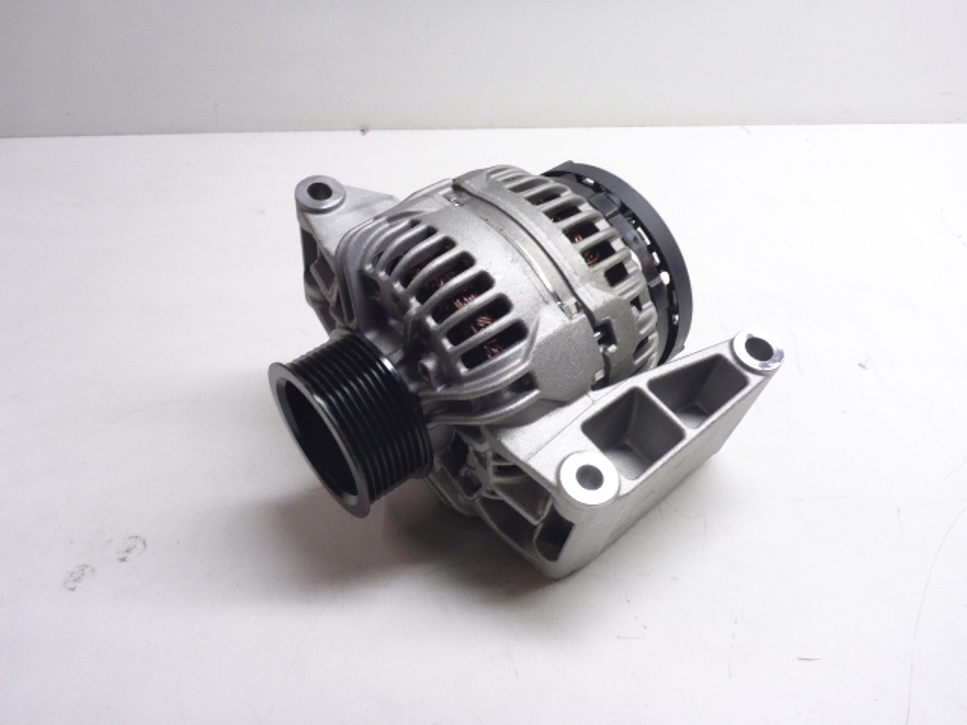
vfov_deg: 49.7
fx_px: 782
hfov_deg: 63.4
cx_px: 484
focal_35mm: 28
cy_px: 362
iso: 160
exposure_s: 1/60
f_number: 3.3
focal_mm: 4.9
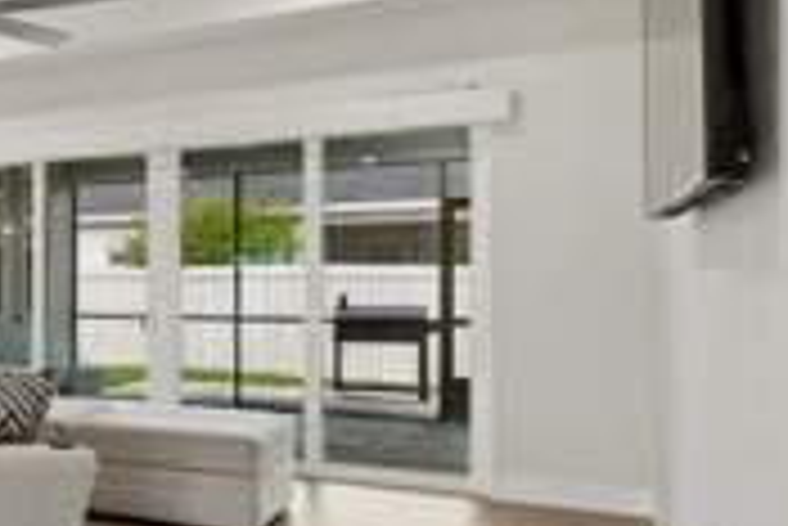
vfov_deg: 32.7
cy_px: 267
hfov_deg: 34.2
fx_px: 898
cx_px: -230
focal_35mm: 41
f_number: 8
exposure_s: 1/15
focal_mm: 10
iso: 200
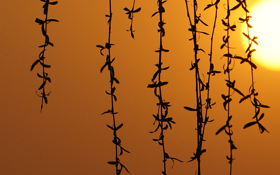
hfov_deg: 2.2
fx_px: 7259
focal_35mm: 952
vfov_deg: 1.4
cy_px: 21
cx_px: 227
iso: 200
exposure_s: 1/400
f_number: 10
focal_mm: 209
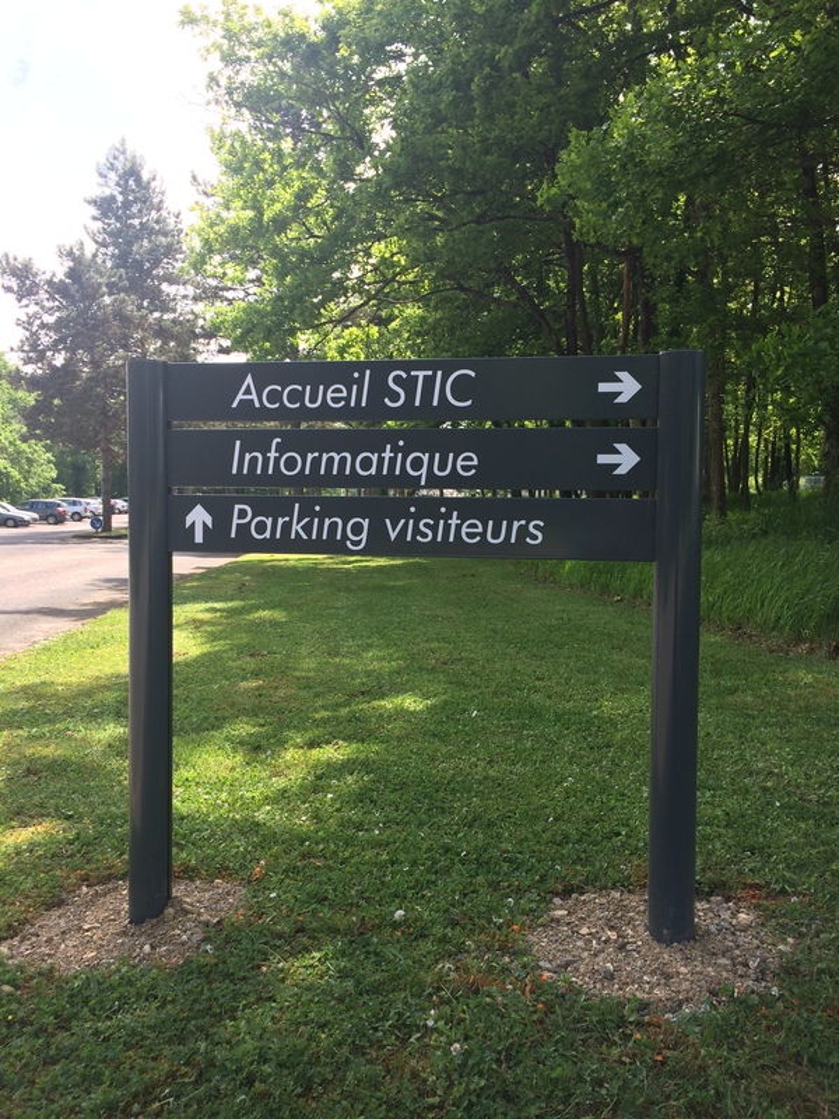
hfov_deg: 46.8
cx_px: 420
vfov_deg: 60.0
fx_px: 969
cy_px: 560
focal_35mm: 30
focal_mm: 4.12
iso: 32
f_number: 2.2
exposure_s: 1/622
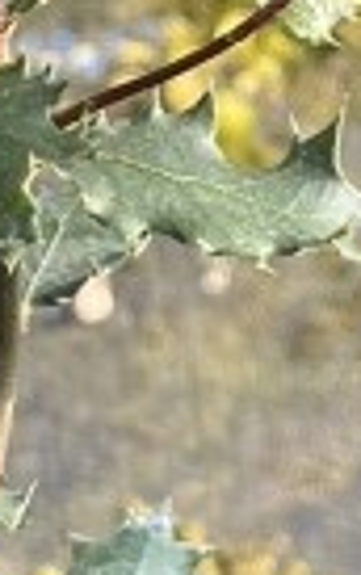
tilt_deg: -49.0
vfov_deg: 9.7
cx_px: -42
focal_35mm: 217
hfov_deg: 6.0
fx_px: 3405
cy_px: 277
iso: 50
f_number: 1.6
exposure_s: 1/298
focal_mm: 5.1
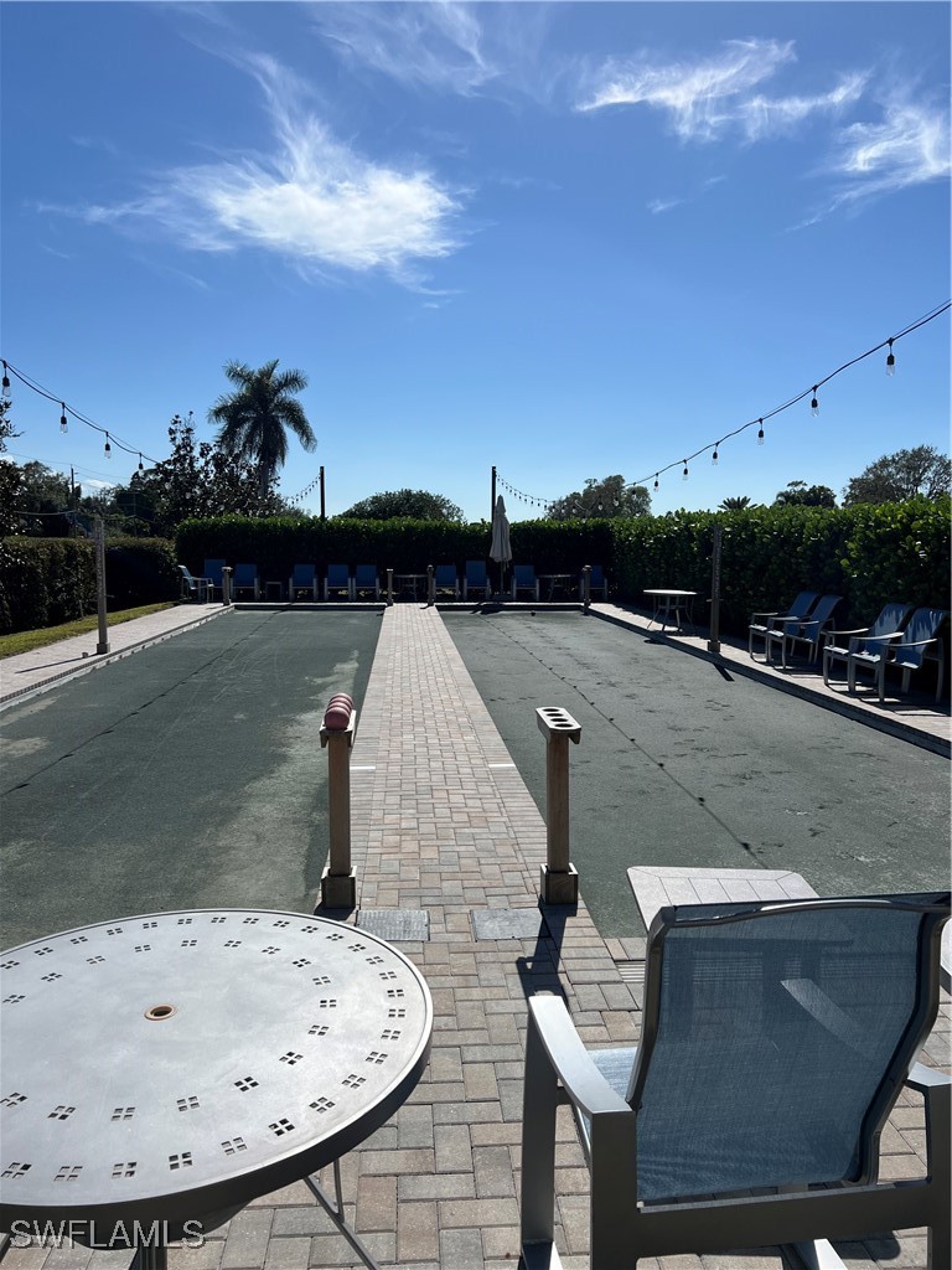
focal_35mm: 26
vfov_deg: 67.3
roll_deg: -0.4
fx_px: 953
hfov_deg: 53.1
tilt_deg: -3.3
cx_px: 476
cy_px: 635
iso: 50
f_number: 1.5
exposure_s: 1/10309
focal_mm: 5.7
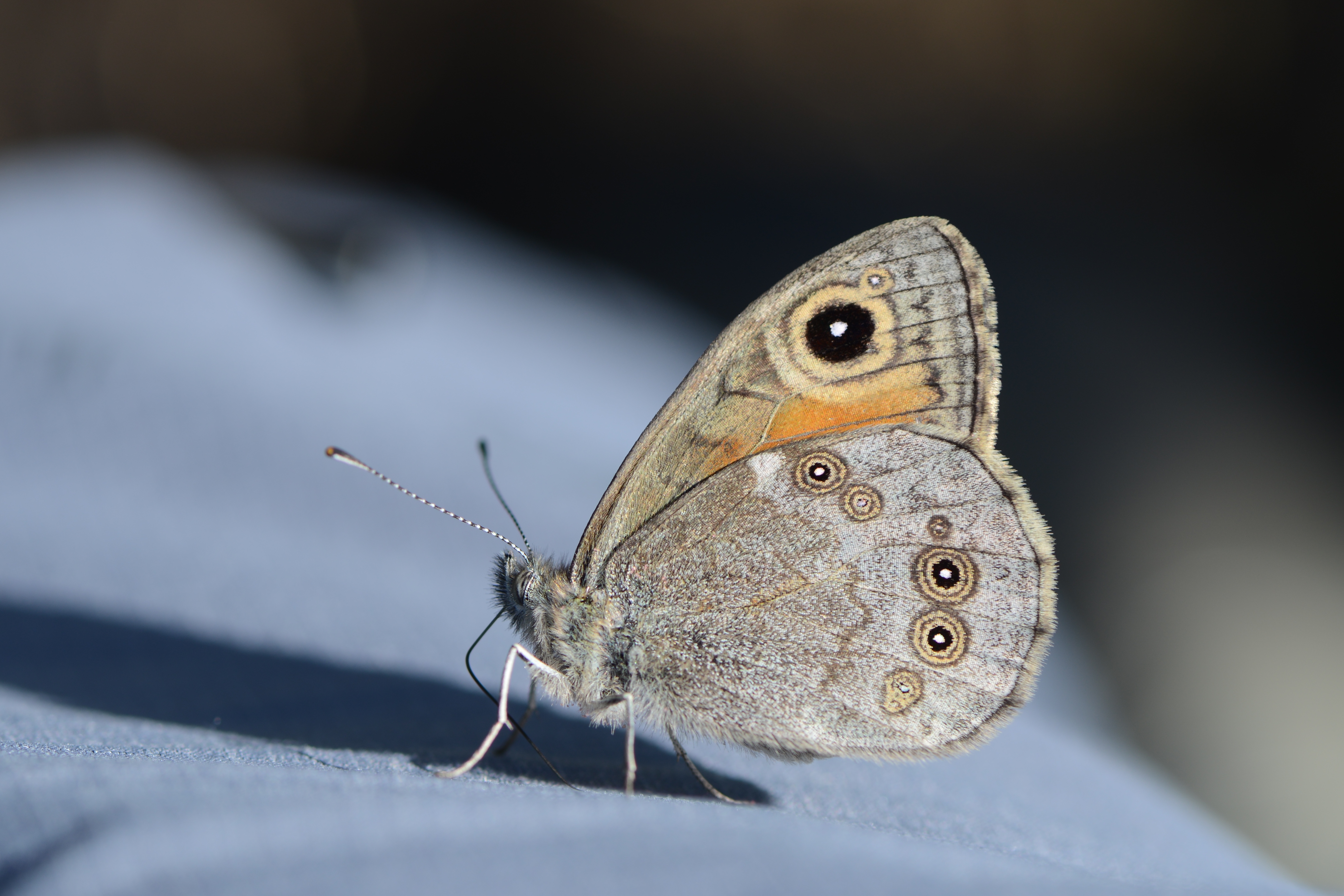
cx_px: 672
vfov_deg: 13.0
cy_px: 448
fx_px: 3920
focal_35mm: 105
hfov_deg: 19.5
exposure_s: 1/200
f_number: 7.1
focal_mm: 105
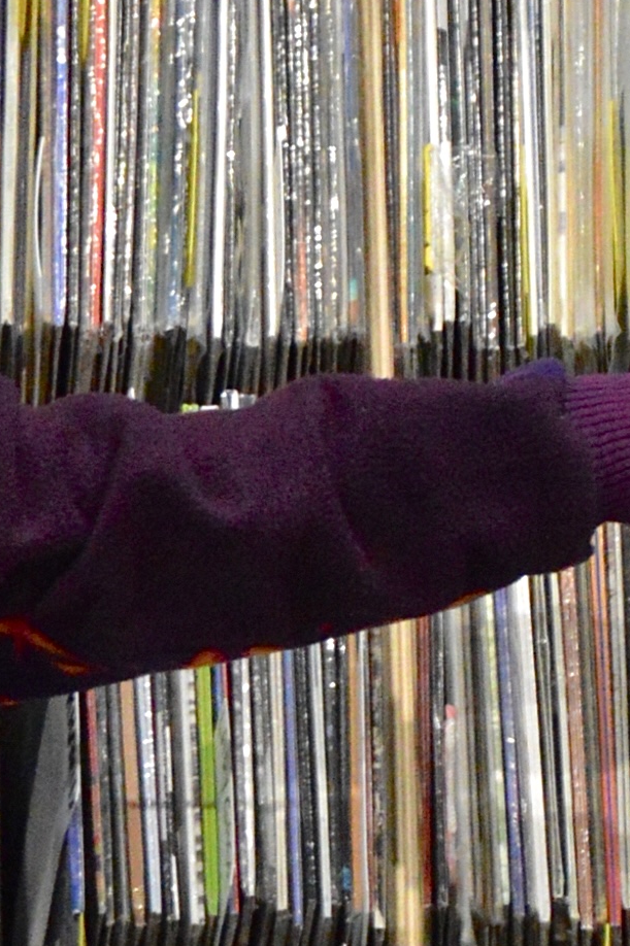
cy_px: 777
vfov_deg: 3.3
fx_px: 16462
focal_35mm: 626
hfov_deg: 2.2
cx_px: -259
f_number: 5.6
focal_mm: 85
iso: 3200
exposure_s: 1/125
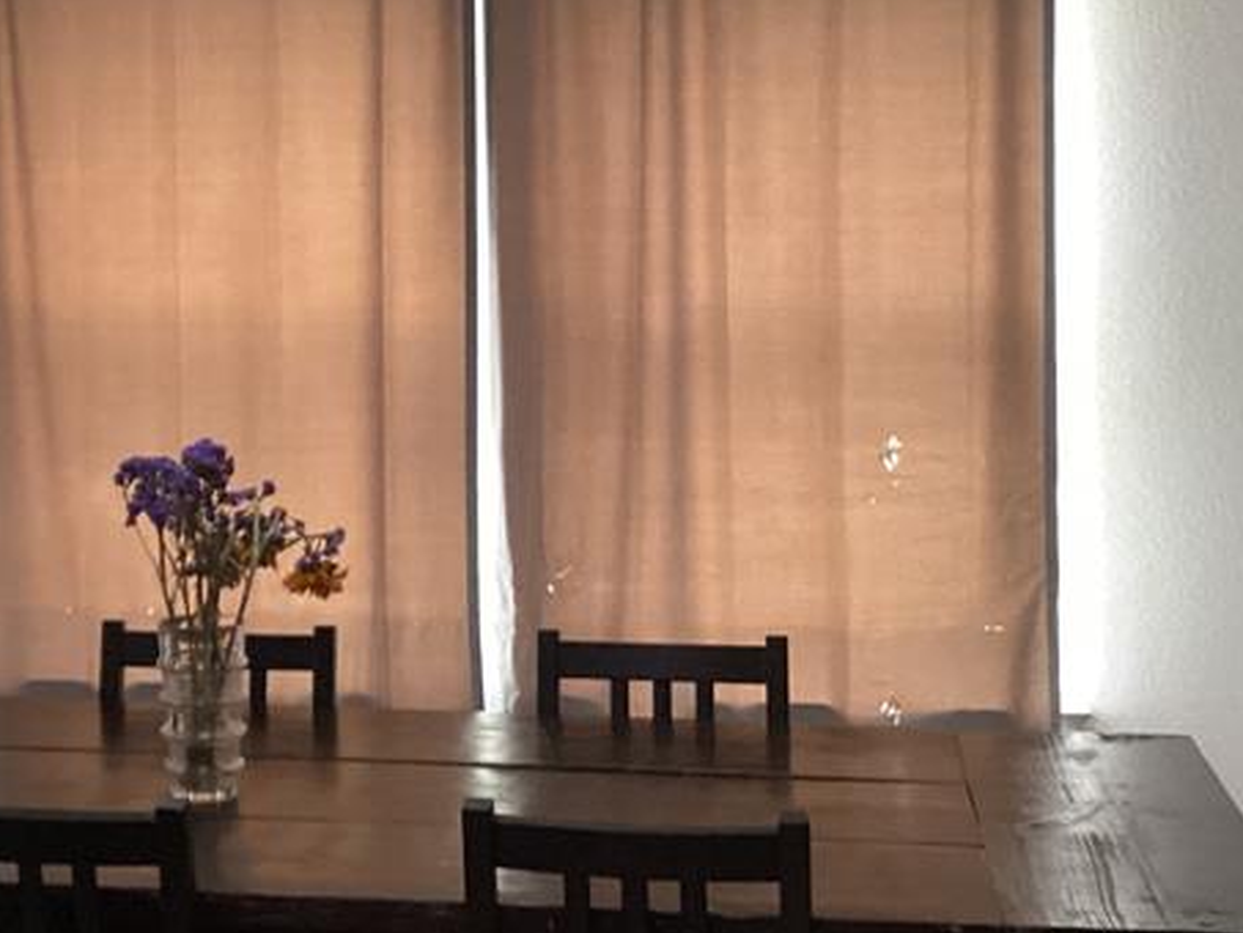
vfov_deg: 20.9
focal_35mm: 70
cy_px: 252
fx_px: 2514
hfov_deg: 27.3
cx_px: 283
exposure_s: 1/60
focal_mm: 3.3
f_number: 2.4
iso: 250
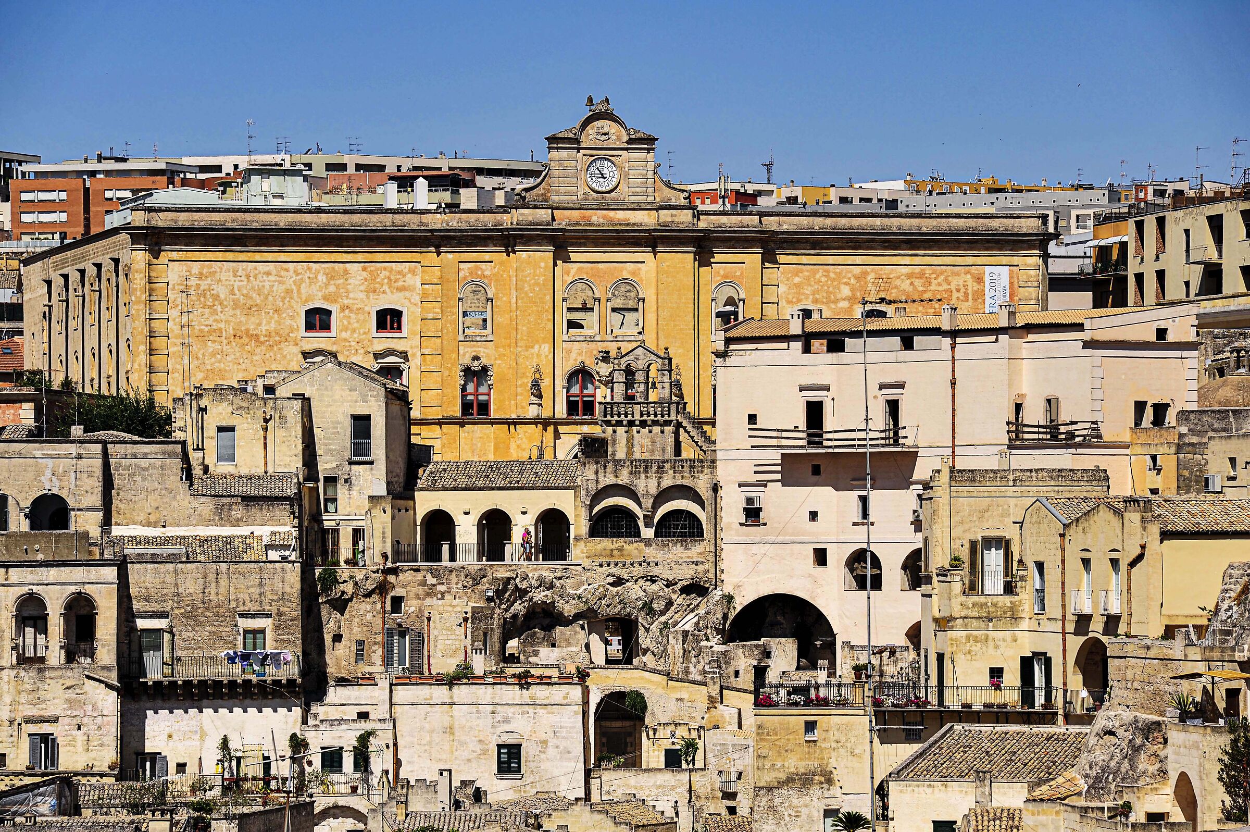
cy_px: 416
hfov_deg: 12.1
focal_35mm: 170
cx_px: 625
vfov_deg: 8.1
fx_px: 5899
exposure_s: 1/800
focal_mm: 170
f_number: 8
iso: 200
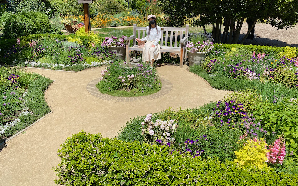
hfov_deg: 66.5
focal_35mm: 28
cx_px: 150
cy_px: 87
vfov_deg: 44.5
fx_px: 227
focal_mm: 4.25
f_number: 1.8
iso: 32
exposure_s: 1/2625
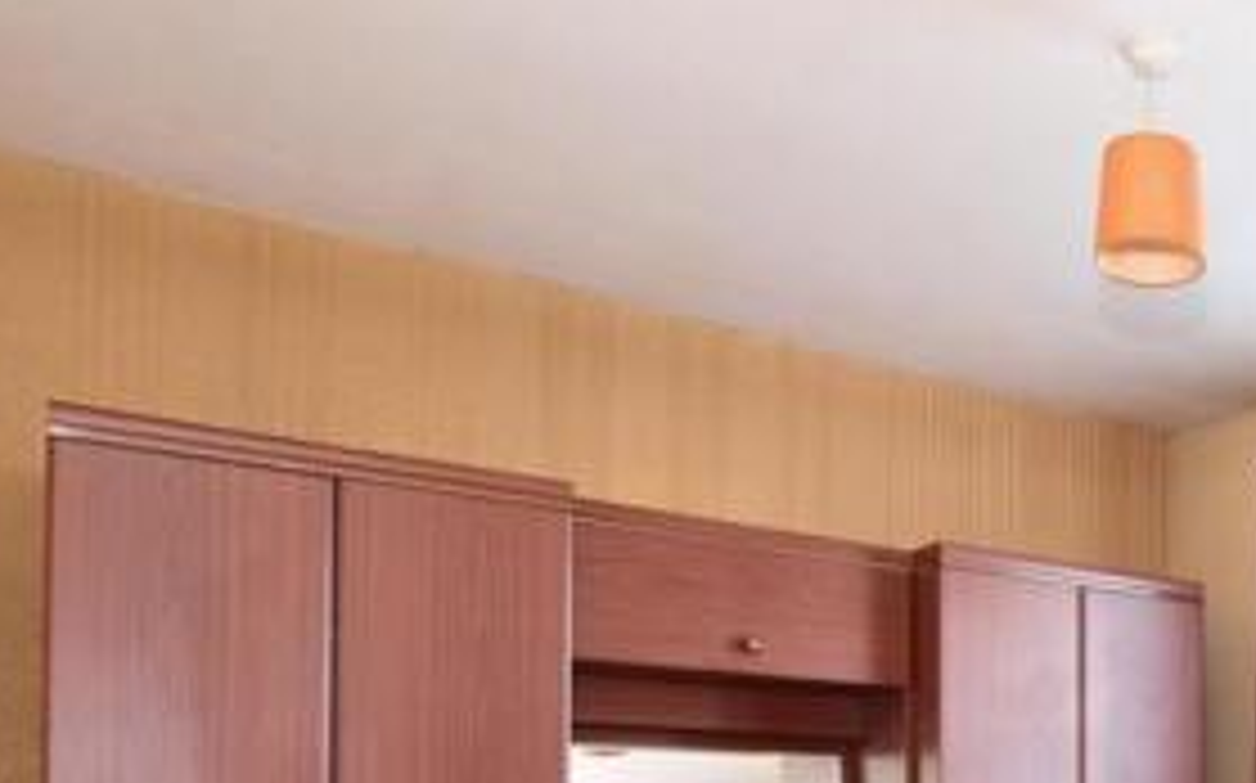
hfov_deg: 44.1
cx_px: 1315
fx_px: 1232
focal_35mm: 36
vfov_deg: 31.8
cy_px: 830
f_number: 11
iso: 400
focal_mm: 10
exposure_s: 1/2.5
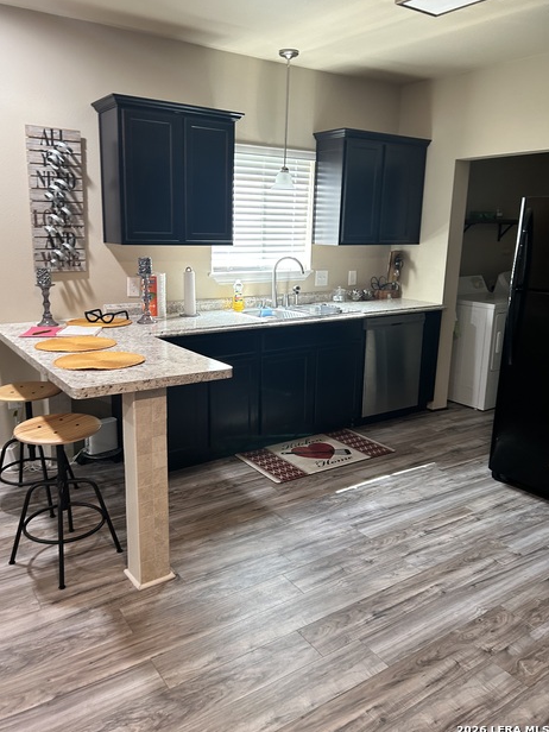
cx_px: 266
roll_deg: -0.7
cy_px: 356
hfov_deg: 51.3
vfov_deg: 65.3
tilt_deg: -11.3
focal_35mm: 27
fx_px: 571
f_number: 1.5
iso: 160
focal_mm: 5.7
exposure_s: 1/60
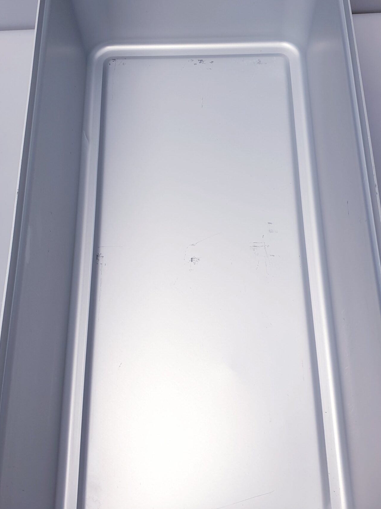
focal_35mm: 39
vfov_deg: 47.8
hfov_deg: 36.8
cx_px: 202
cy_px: 229
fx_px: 572
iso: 50
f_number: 2.4
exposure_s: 1/100
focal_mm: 4.3
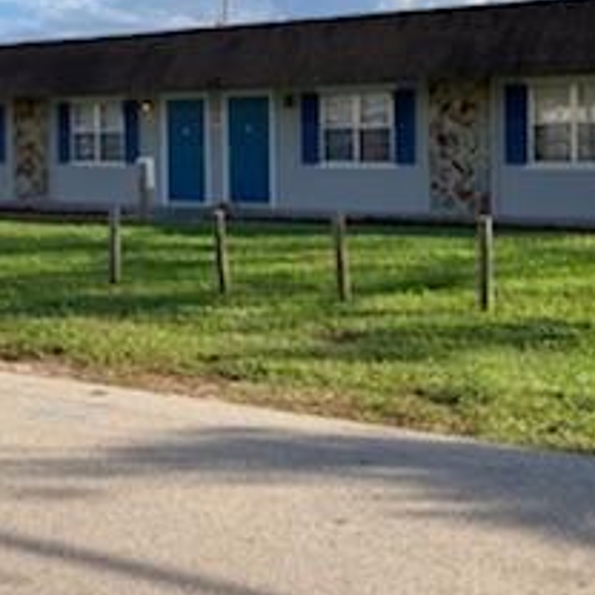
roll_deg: +0.9
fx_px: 1108
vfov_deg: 29.6
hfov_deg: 29.3
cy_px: 157
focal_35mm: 57
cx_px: 109
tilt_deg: -0.5
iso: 20
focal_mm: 3.99
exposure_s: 1/1621
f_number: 1.8
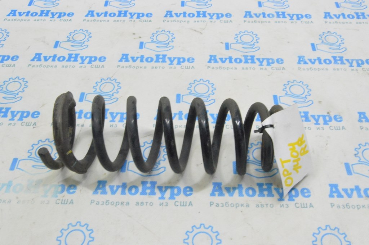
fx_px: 369
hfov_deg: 53.2
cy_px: 122
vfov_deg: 36.8
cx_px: 184
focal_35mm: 36
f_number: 20
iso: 6400
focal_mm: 24
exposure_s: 1/20
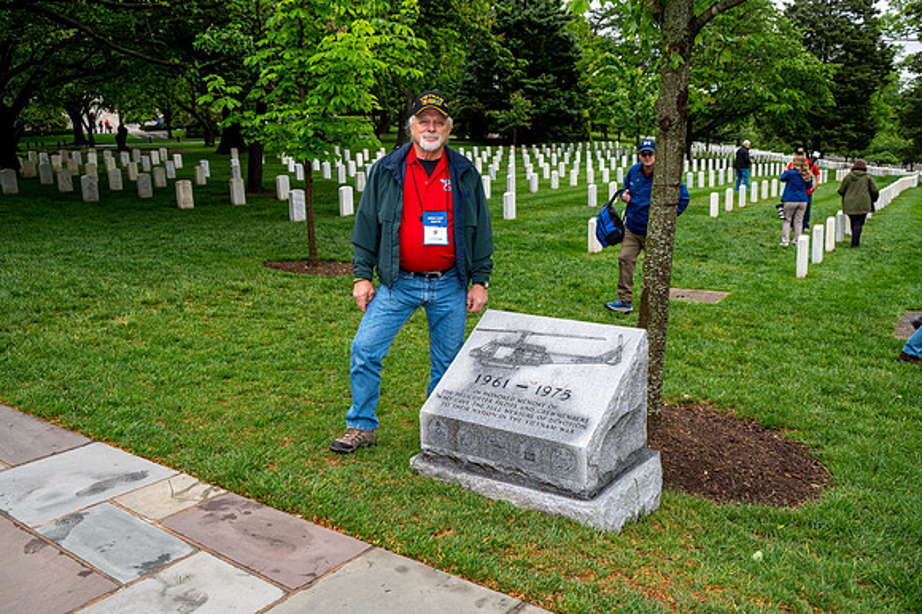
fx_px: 845
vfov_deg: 39.9
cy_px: 307
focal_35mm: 33
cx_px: 461
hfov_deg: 57.3
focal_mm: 33
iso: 200
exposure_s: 1/100
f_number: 6.3
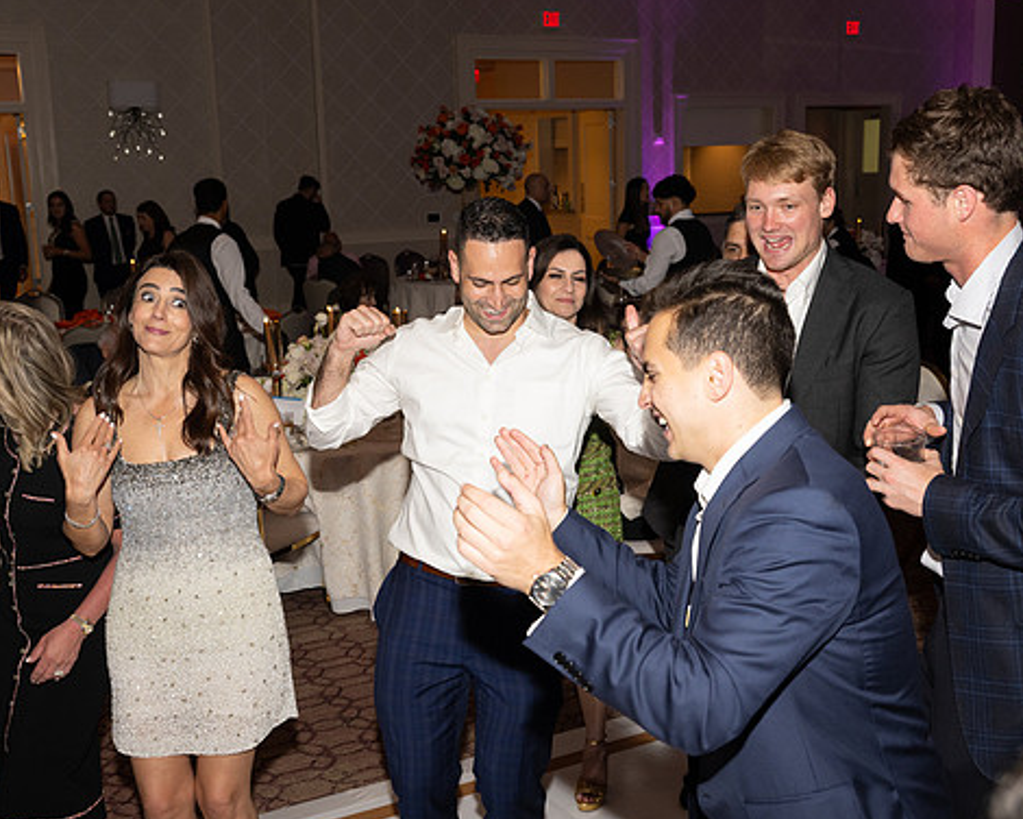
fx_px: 1211
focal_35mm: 40
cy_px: 413
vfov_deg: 37.3
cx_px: 520
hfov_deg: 45.8
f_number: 5.6
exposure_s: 1/100
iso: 800
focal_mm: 34.5
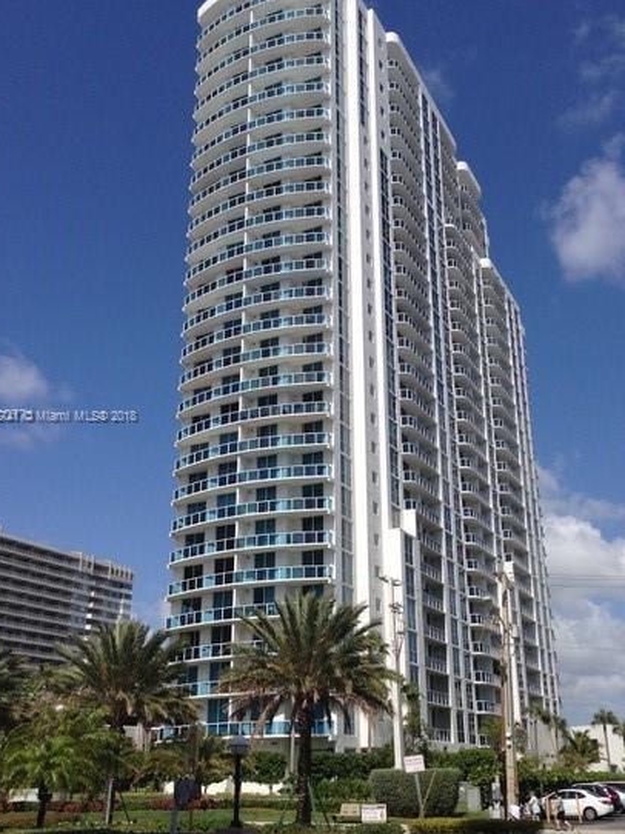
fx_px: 940
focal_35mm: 39
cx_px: 329
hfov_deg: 36.8
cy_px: 417
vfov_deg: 47.9
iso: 50
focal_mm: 4.12
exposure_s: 1/2584
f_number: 2.4
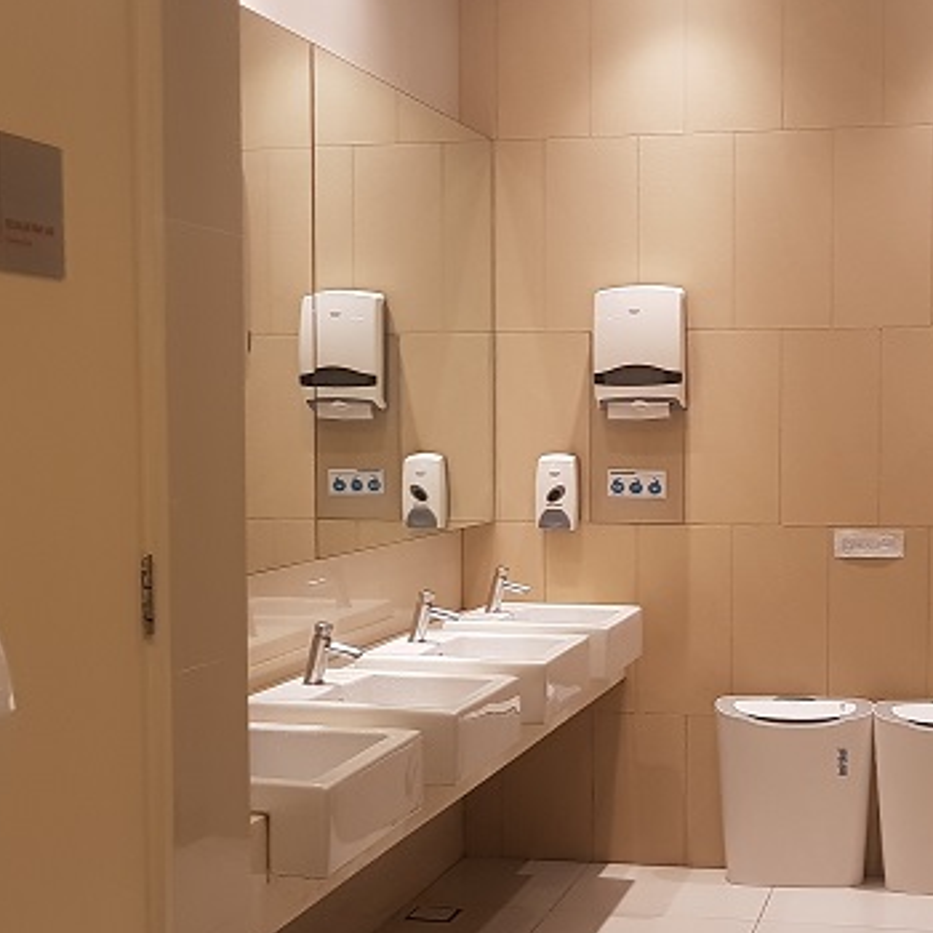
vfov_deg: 32.2
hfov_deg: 31.9
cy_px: 534
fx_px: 1616
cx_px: 638
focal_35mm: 53
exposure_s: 1/30
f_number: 1.7
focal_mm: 4.2
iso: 160
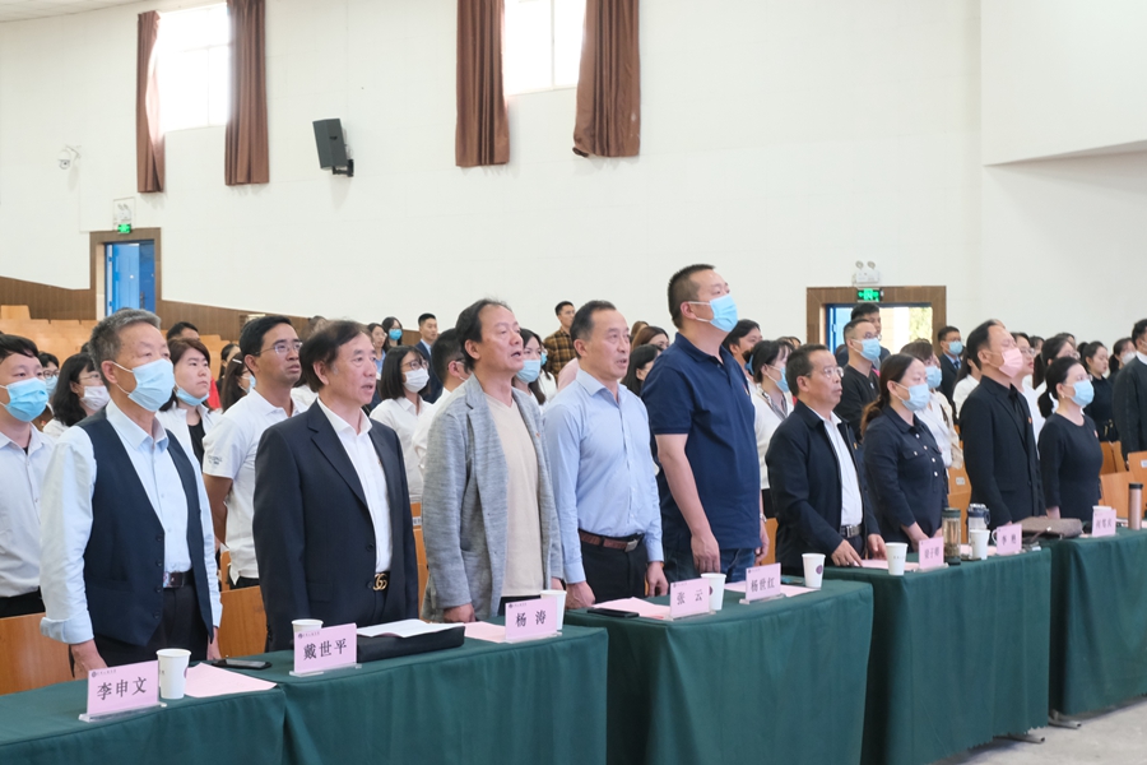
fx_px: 1880
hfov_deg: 33.9
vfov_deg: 23.0
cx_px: 574
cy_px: 382
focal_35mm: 59
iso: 3200
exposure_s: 1/15
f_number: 5.6
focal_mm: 39.6
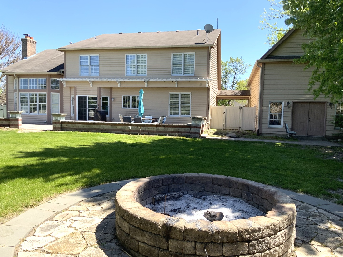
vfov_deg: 48.2
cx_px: 172
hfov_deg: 61.7
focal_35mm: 29
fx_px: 287
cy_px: 128
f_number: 1.8
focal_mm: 3
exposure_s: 1/869
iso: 16
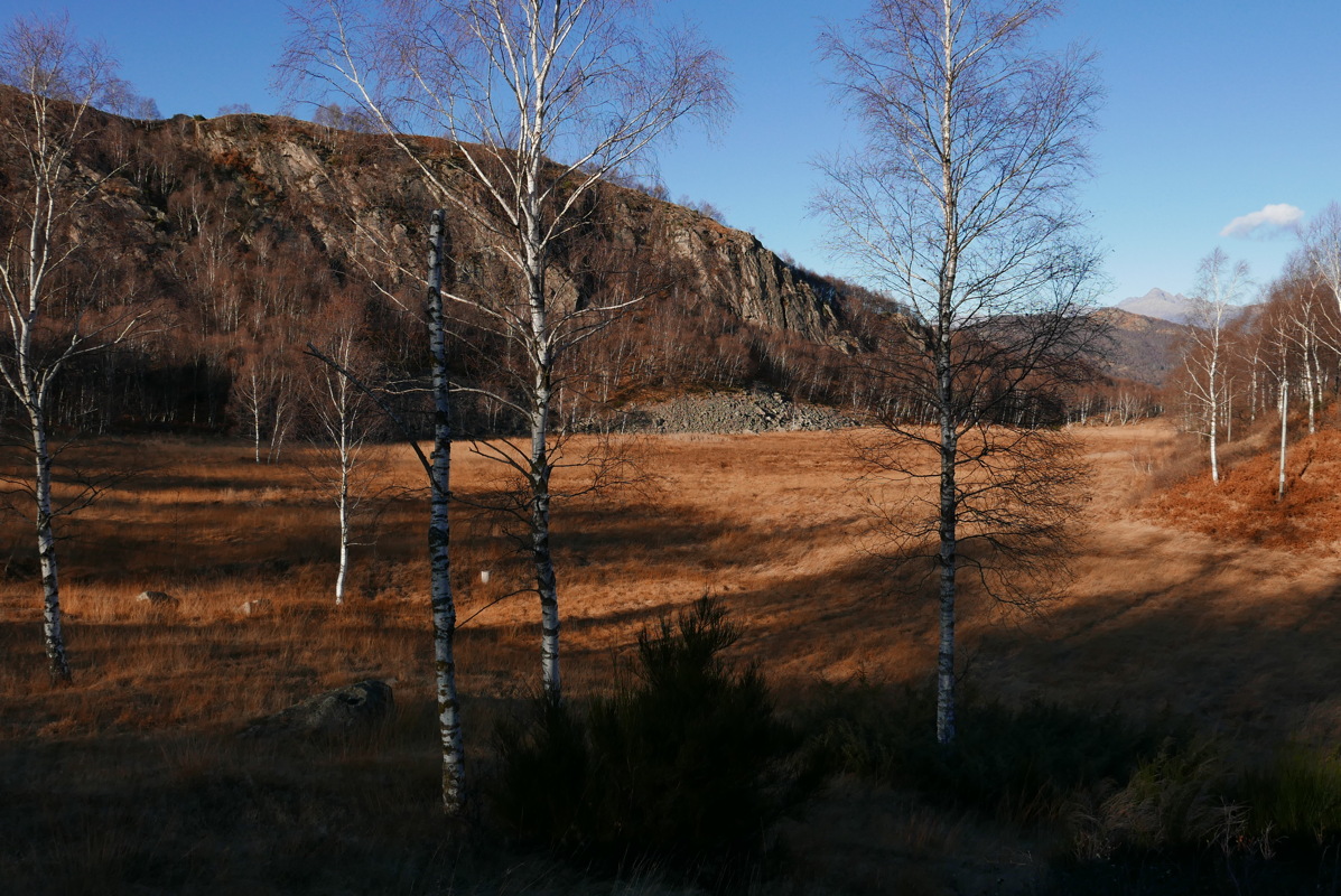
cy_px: 448
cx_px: 670
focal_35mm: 29
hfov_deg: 63.6
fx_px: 1081
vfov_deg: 45.0
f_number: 5.6
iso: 200
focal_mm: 13
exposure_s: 1/800
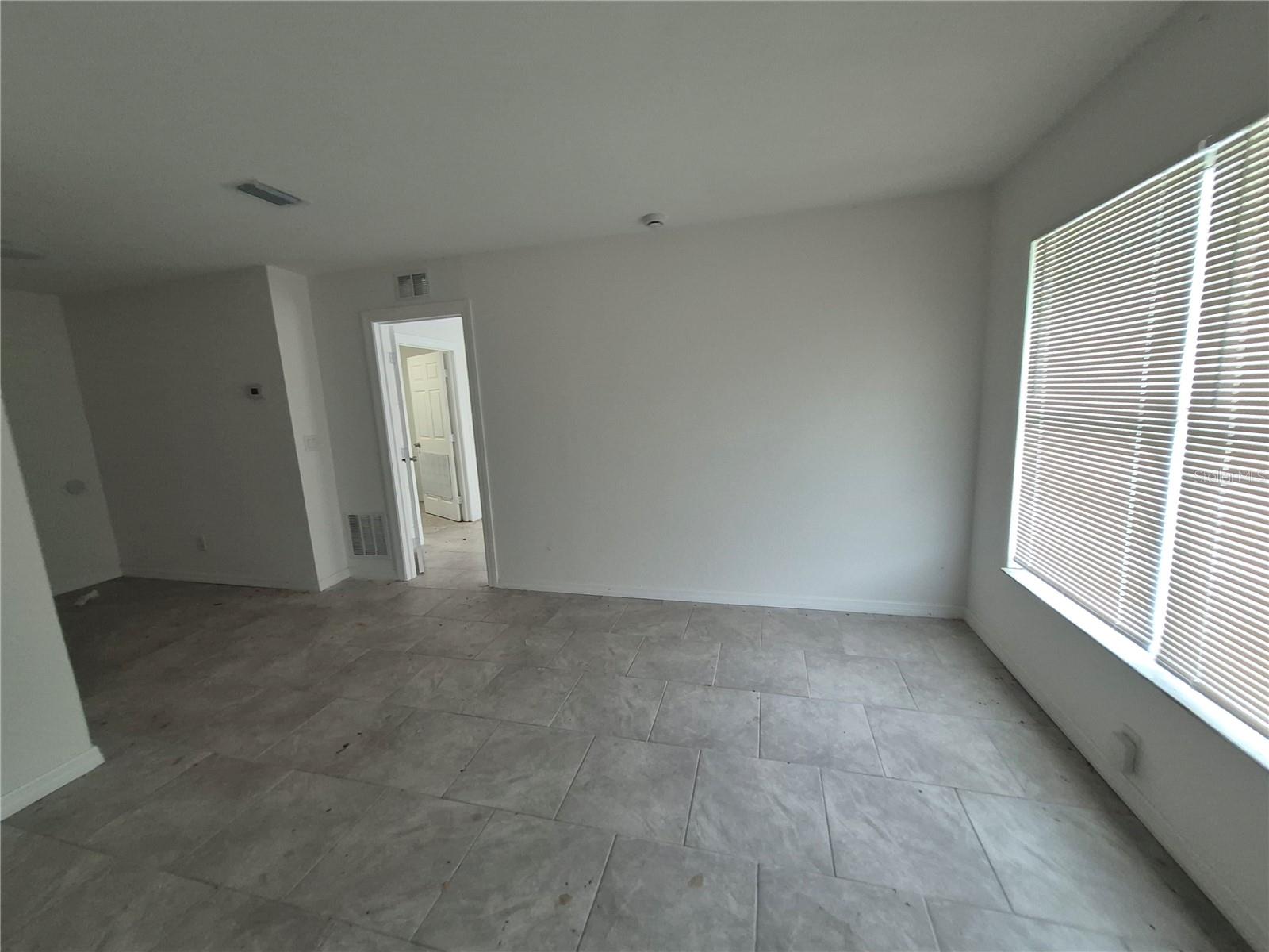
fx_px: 477
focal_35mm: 13
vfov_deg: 89.9
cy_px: 476
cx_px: 634
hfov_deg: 106.2
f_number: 2.2
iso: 125
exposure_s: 1/60
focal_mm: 1.74
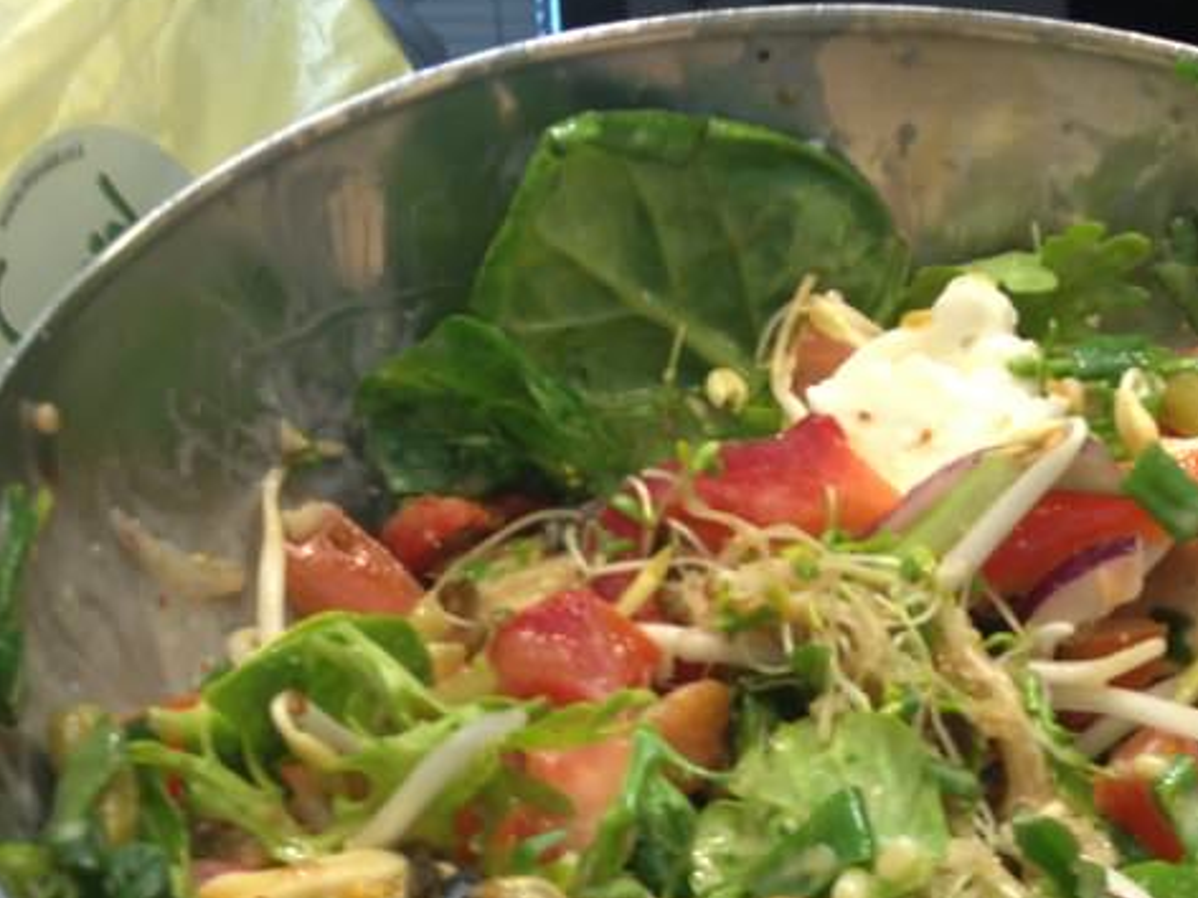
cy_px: 956
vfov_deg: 18.7
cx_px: 891
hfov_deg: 25.4
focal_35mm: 76
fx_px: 2630
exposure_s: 1/20
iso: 80
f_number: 2.4
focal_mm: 4.28
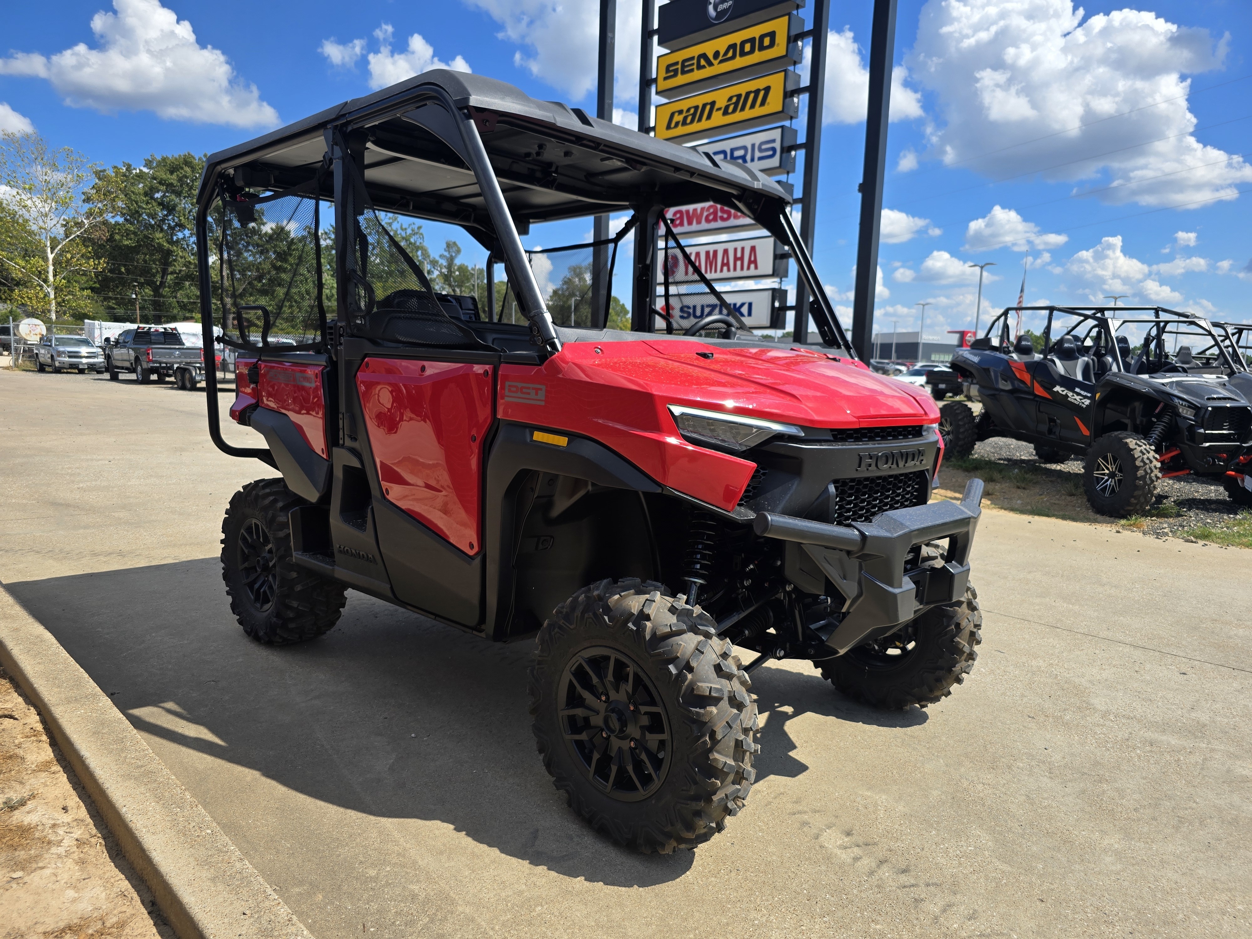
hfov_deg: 73.9
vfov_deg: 58.9
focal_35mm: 23
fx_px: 832
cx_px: 626
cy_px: 470
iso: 12
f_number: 1.7
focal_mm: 6.3
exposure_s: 1/694
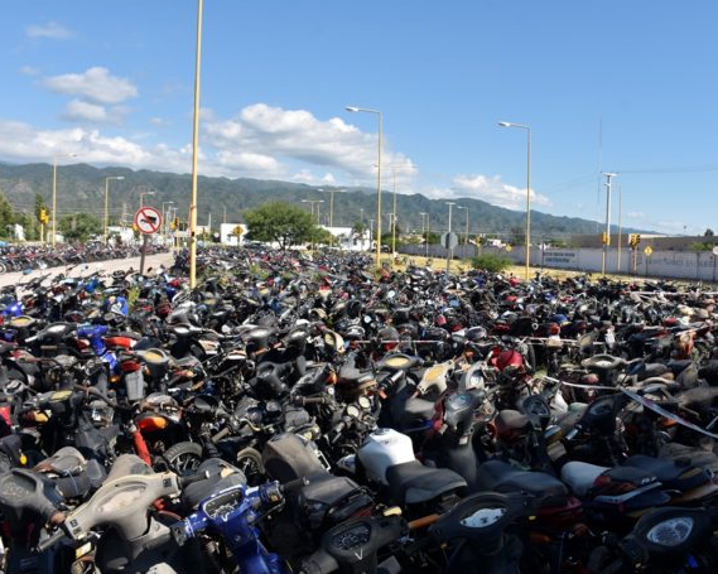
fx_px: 659
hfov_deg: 56.9
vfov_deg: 47.1
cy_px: 284
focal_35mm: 31
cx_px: 415
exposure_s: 1/250
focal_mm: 18
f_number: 8
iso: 100
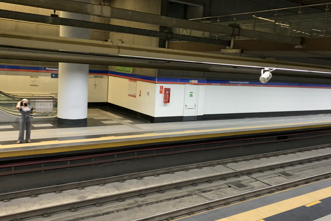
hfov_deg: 54.2
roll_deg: -5.0
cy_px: 113
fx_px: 322
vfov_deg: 37.9
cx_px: 189
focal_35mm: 35
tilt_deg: -7.6
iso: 320
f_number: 1.8
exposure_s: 1/40
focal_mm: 4.25
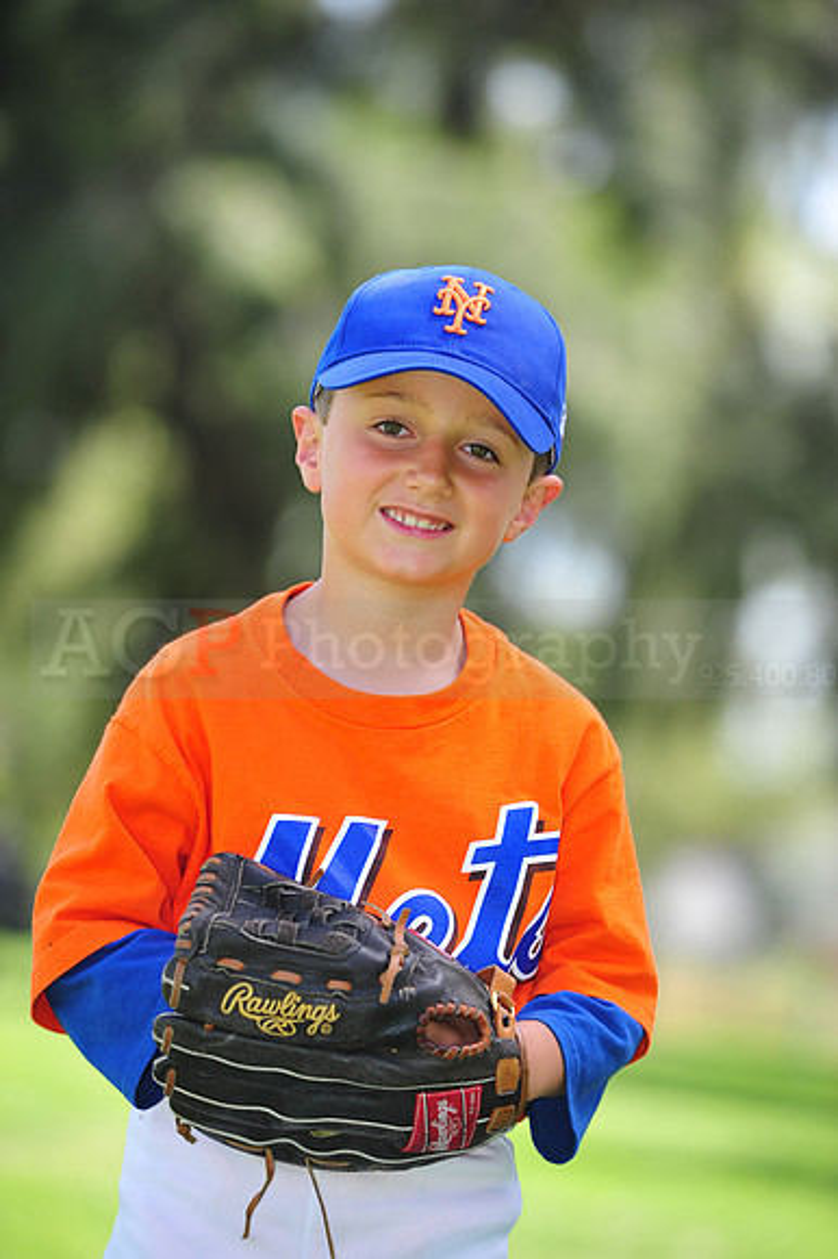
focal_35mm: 200
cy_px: 630
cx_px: 419
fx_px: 6991
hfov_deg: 6.9
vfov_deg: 10.3
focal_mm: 200
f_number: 4.5
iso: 200
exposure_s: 1/320
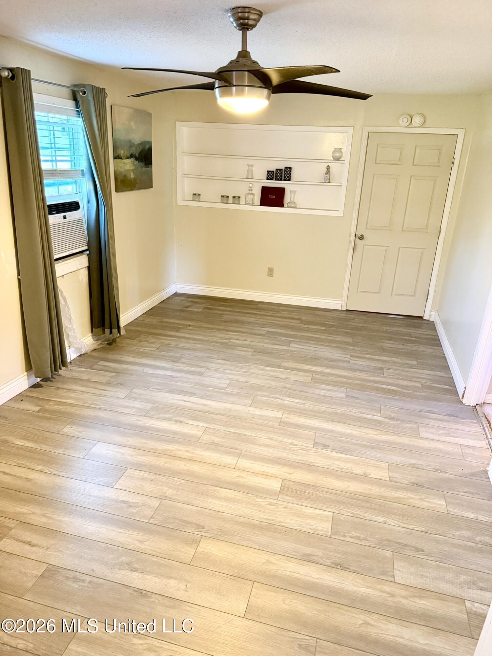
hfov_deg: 56.8
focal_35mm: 24
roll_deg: -2.9
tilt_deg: -20.1
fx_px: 455
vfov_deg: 71.6
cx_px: 246
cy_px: 328
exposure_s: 1/40
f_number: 1.78
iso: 800
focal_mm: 6.76
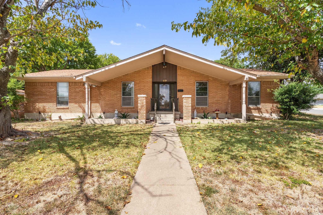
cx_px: 162
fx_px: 144
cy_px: 108
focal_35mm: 16
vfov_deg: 73.7
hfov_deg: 96.8
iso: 100
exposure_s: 1/30
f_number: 8
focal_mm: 16
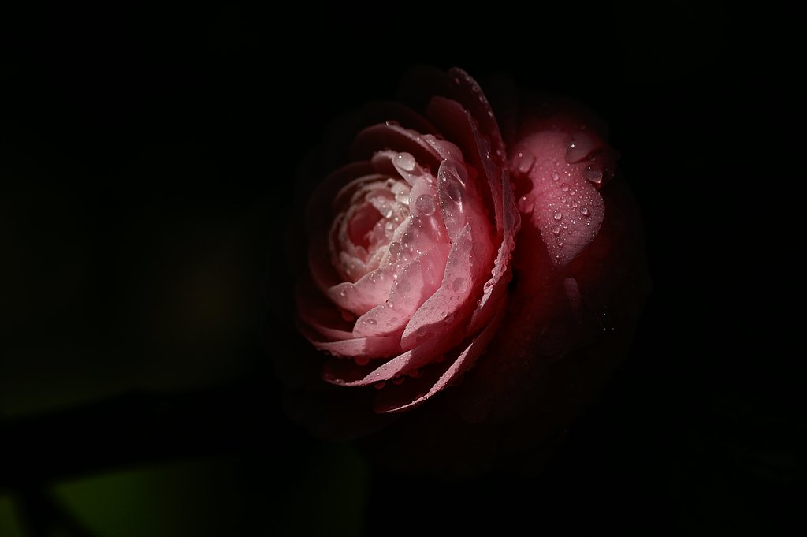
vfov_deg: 9.1
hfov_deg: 13.7
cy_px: 268
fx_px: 3360
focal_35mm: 150
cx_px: 404
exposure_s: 1/1500
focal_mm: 100
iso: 100
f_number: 4
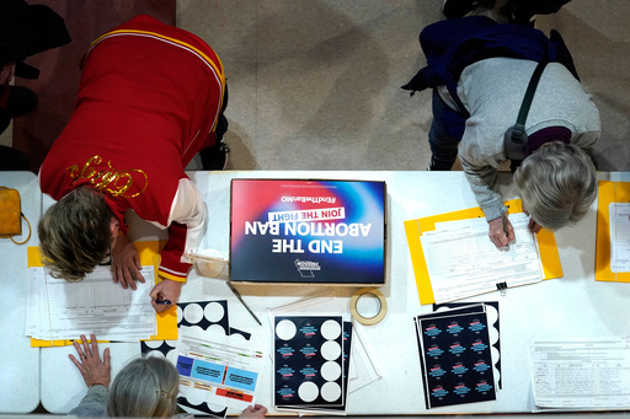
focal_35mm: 70
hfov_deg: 28.9
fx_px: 1225
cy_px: 210
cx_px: 315
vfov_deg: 19.4
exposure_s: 1/320
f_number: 2.8
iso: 3200
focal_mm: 70
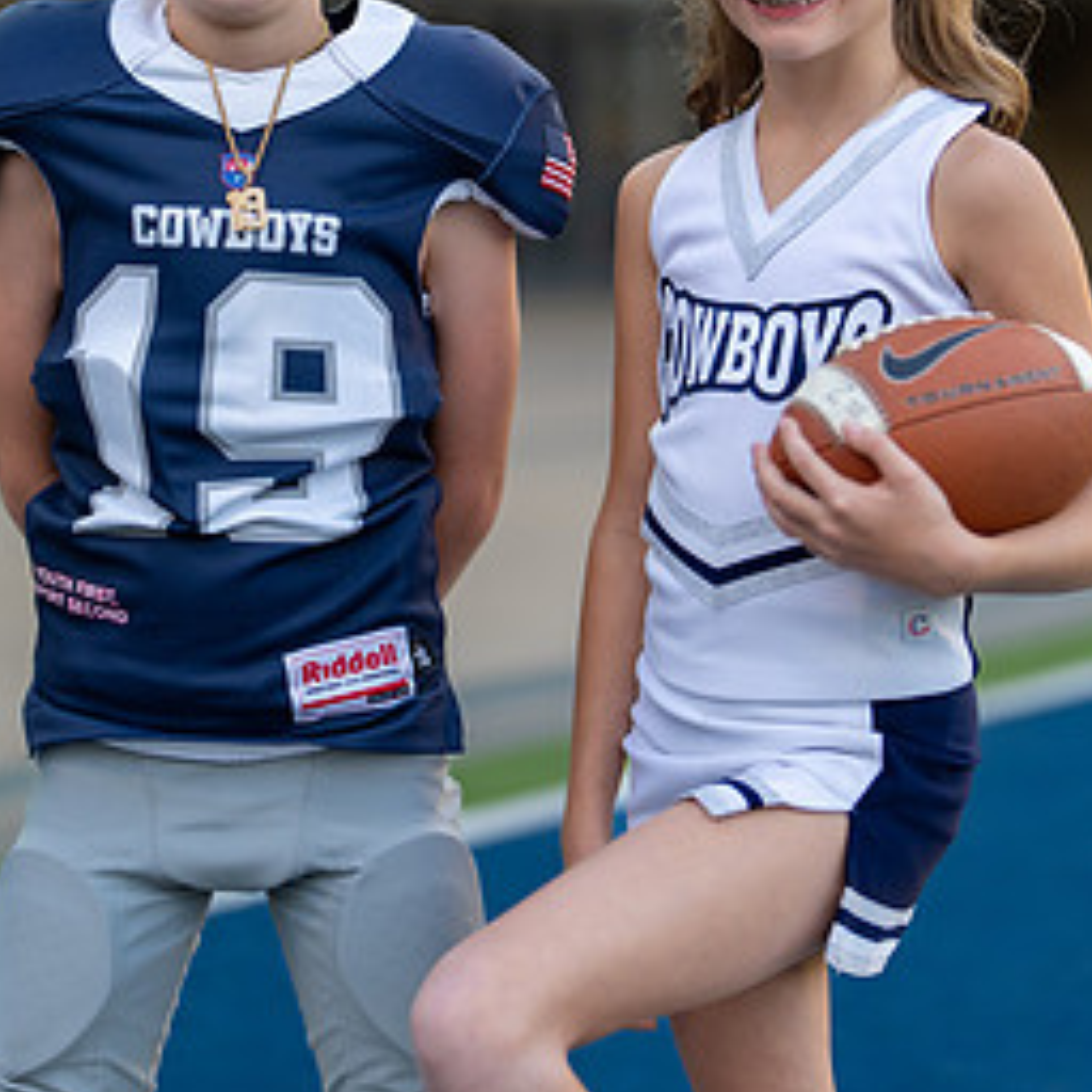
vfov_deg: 15.8
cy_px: 315
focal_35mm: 110
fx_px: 3926
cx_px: 511
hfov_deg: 15.8
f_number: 1.2
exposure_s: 1/400
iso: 100
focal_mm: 50
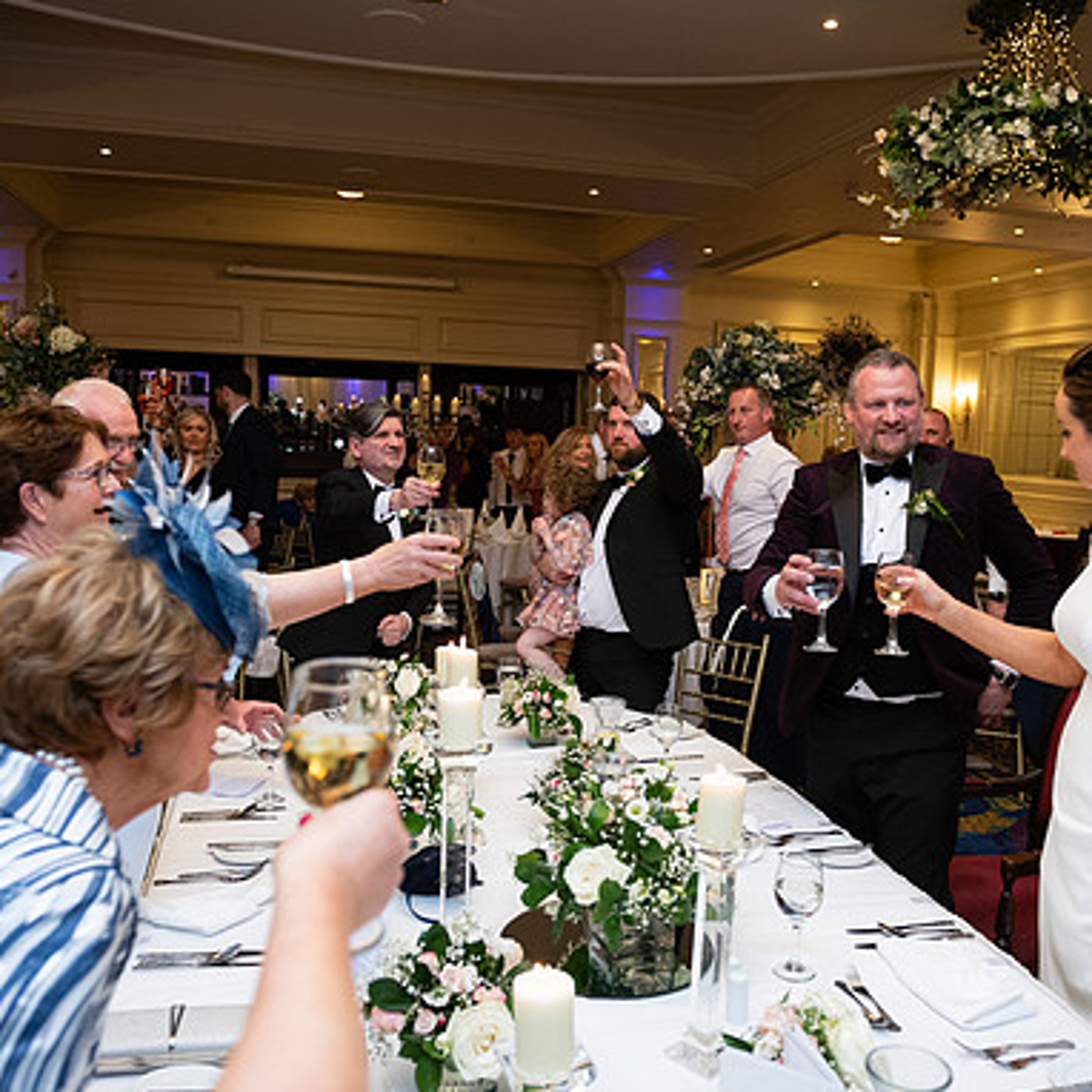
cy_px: 550
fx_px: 1106
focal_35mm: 31
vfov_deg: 52.5
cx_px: 595
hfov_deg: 52.5
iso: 800
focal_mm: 24
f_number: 3.5
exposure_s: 1/160
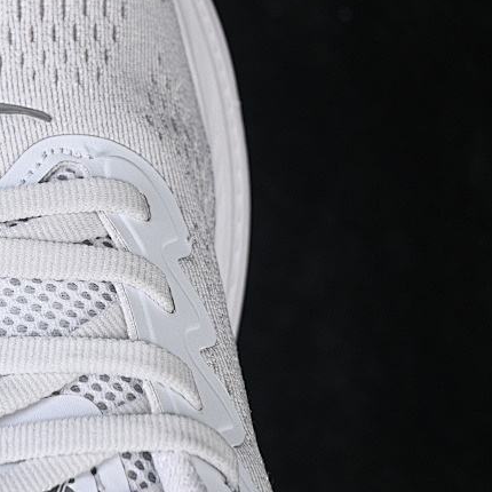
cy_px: 108
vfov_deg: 10.9
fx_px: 2573
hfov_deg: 10.8
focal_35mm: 160
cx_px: -81
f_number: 7.1
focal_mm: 50
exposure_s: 1/80
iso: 160
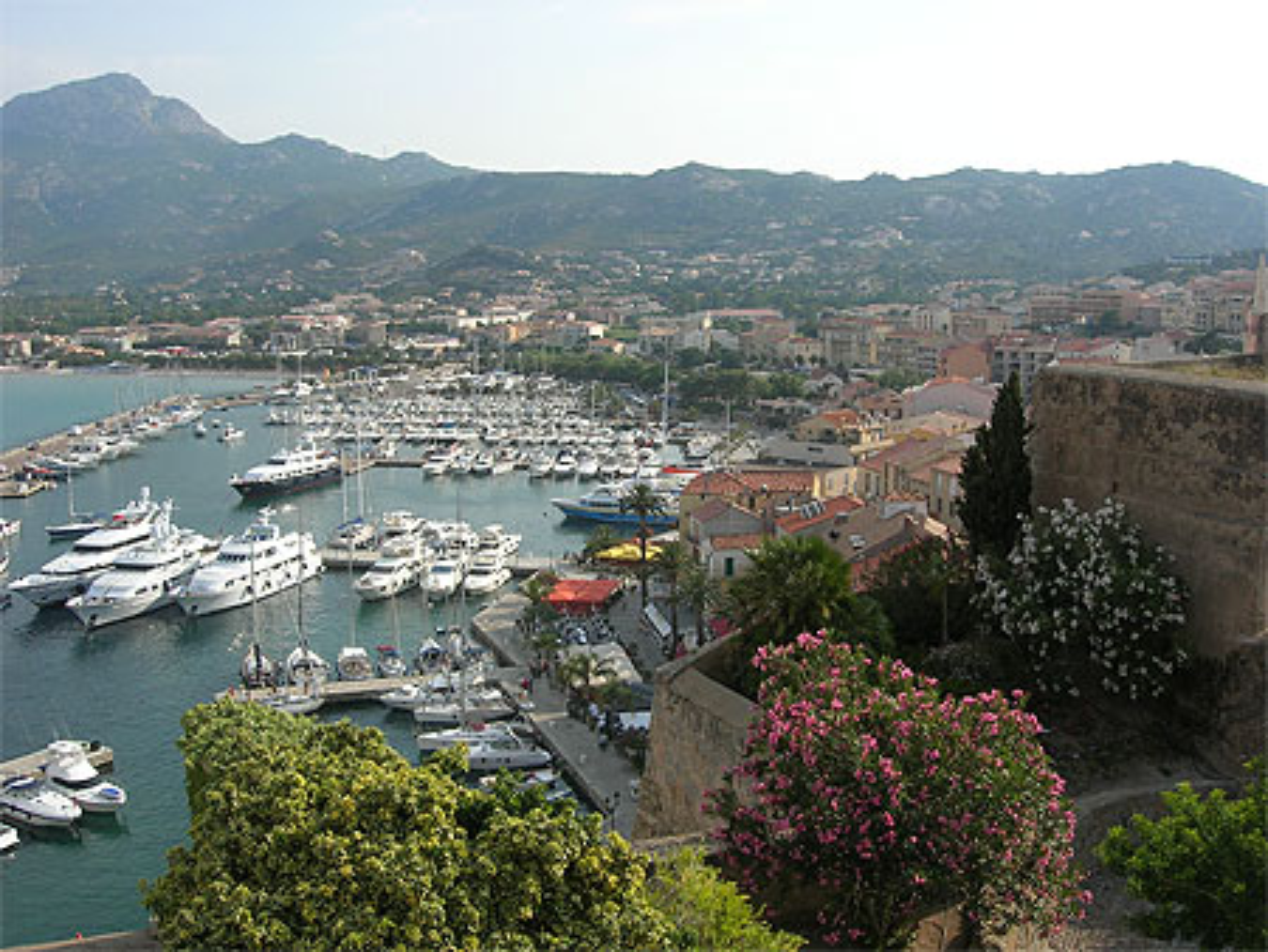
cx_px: 634
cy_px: 476
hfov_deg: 49.0
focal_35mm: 38
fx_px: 1393
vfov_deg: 37.8
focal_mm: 7.8
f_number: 4.8
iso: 64
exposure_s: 1/457
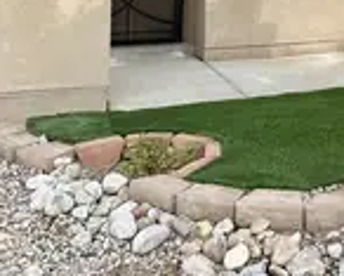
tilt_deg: +2.9
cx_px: 412
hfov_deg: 26.3
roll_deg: +0.1
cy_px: -66
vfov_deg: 21.9
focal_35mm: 64
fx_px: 652
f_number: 1.78
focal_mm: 6.86
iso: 80
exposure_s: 1/2070
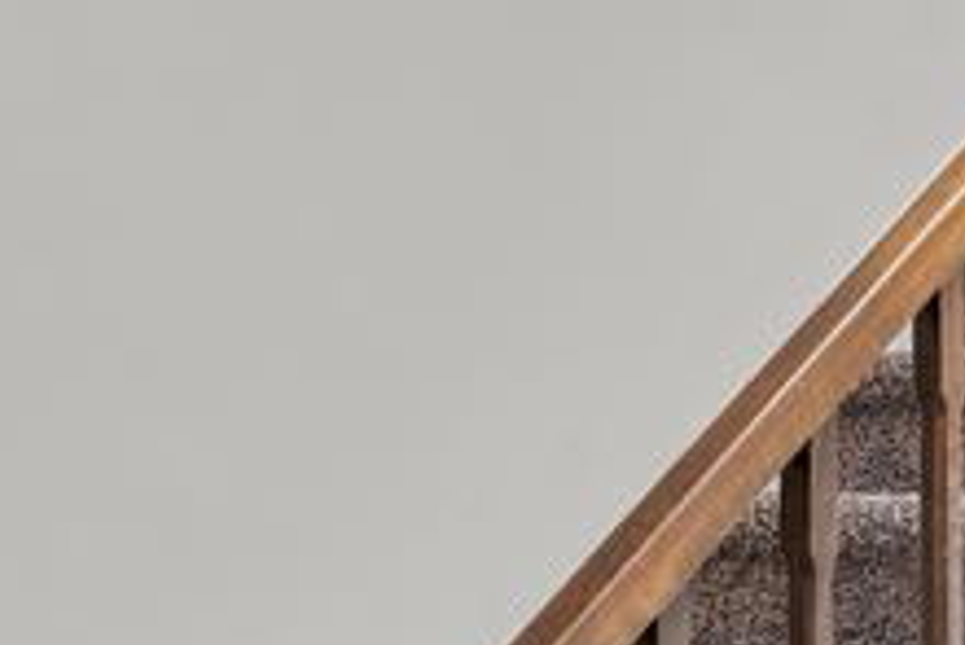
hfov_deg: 21.2
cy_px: 513
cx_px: 1491
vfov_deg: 17.2
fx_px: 2119
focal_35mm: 79
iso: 1000
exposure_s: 1/3
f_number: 8
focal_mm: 17
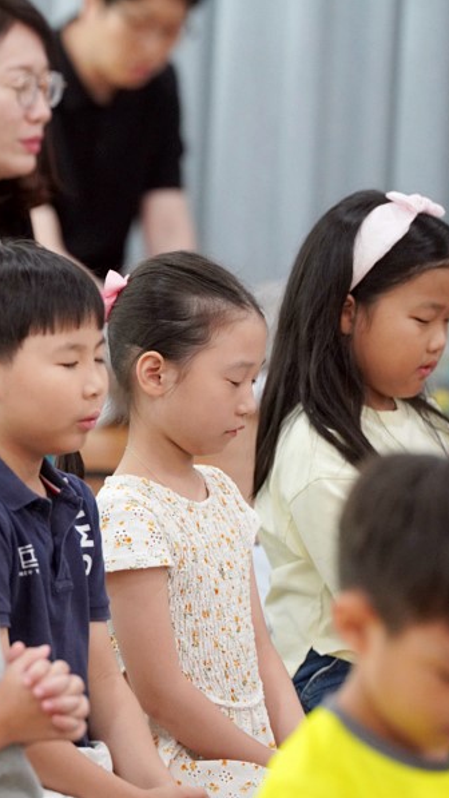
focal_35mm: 316
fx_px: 6686
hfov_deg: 3.8
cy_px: 398
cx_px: -73
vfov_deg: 6.8
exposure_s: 1/250
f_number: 4
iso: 4000
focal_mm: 200
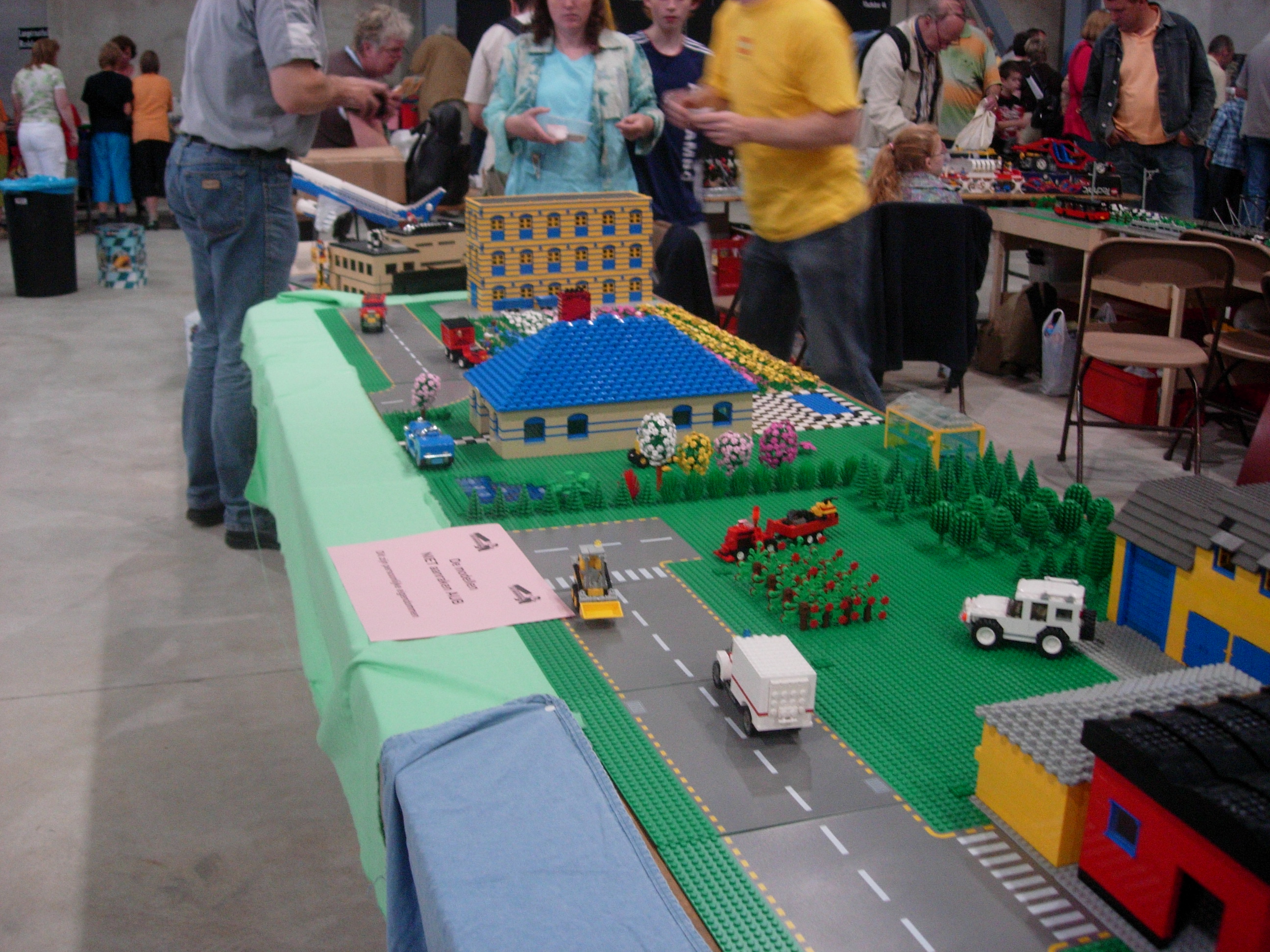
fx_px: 1394
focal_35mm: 38
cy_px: 476
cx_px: 635
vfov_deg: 37.7
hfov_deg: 49.0
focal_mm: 7.8
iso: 200
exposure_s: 1/24.6
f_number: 2.8
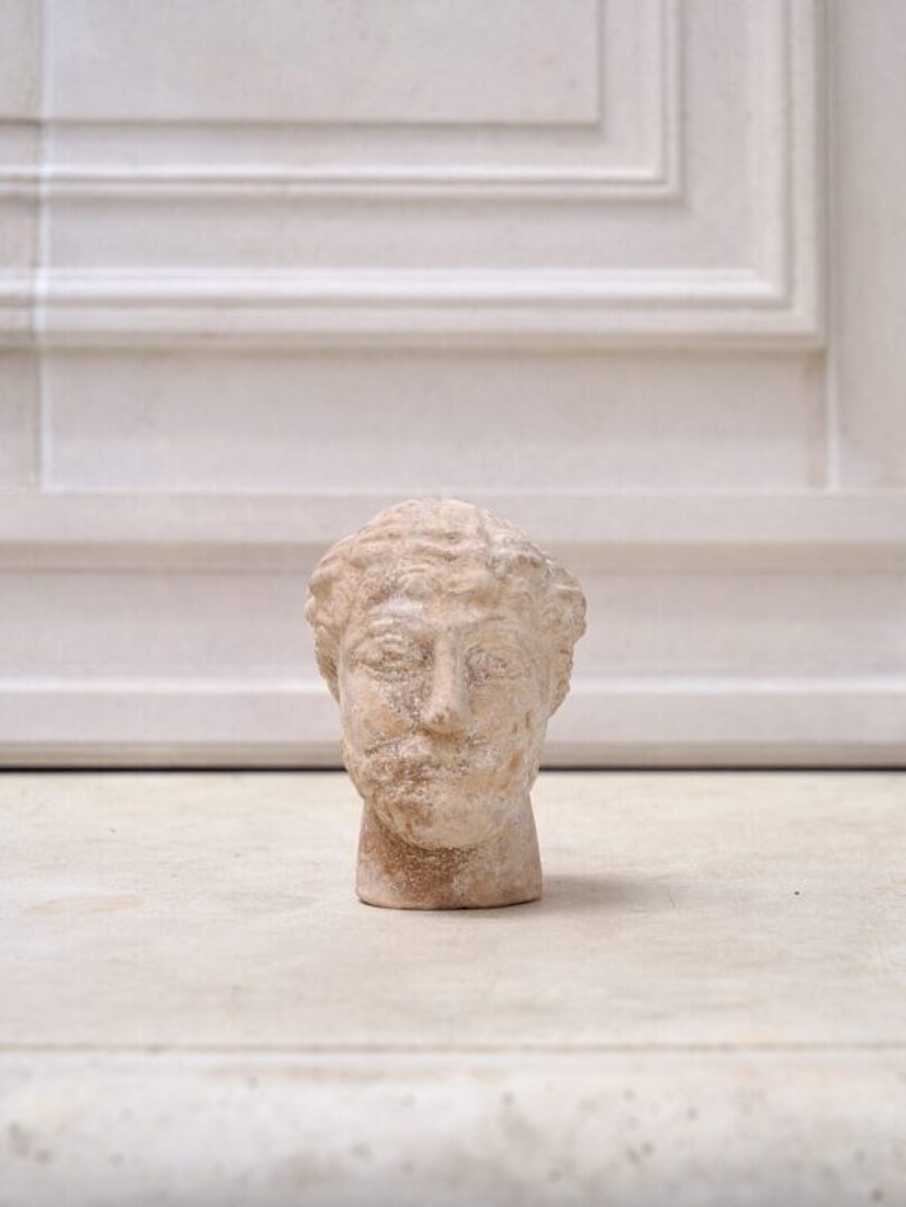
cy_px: 604
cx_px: 453
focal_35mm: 88
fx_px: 3071
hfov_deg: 16.8
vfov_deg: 22.3
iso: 200
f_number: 3.9
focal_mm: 44
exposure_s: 1/200
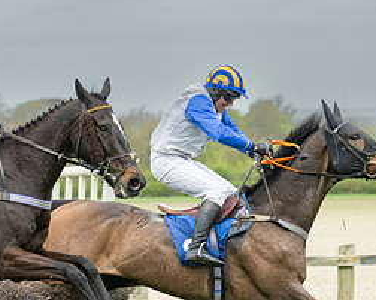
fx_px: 2345
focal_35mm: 211
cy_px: 339
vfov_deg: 7.3
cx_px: 69
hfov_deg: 9.1
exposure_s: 1/2000
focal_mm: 70
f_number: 2.8
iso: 400
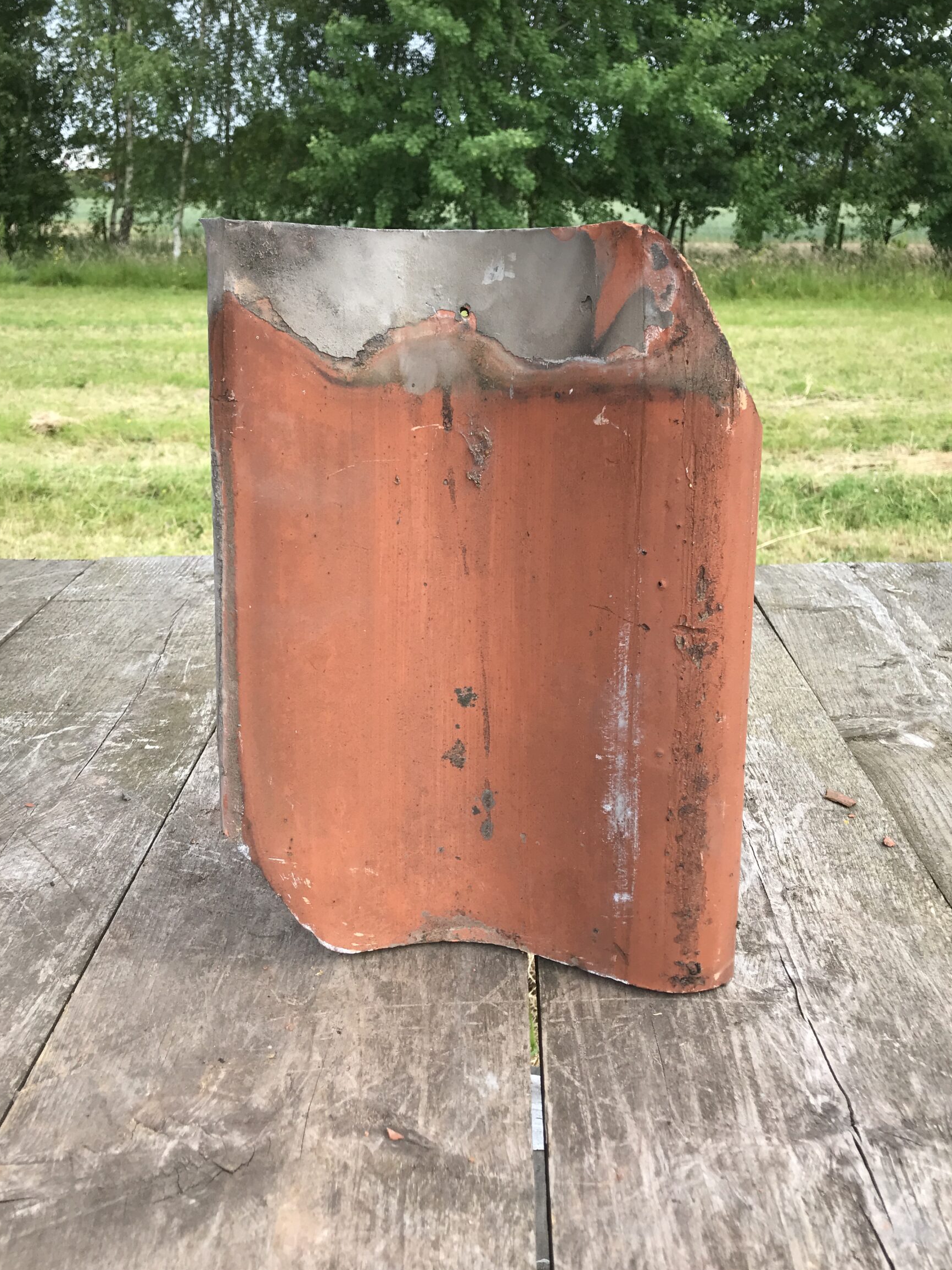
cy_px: 601
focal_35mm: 31
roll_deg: -0.4
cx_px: 449
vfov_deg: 58.3
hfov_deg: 45.4
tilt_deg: -17.8
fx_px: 1137
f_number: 1.8
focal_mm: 3.99
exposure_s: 1/553
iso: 20
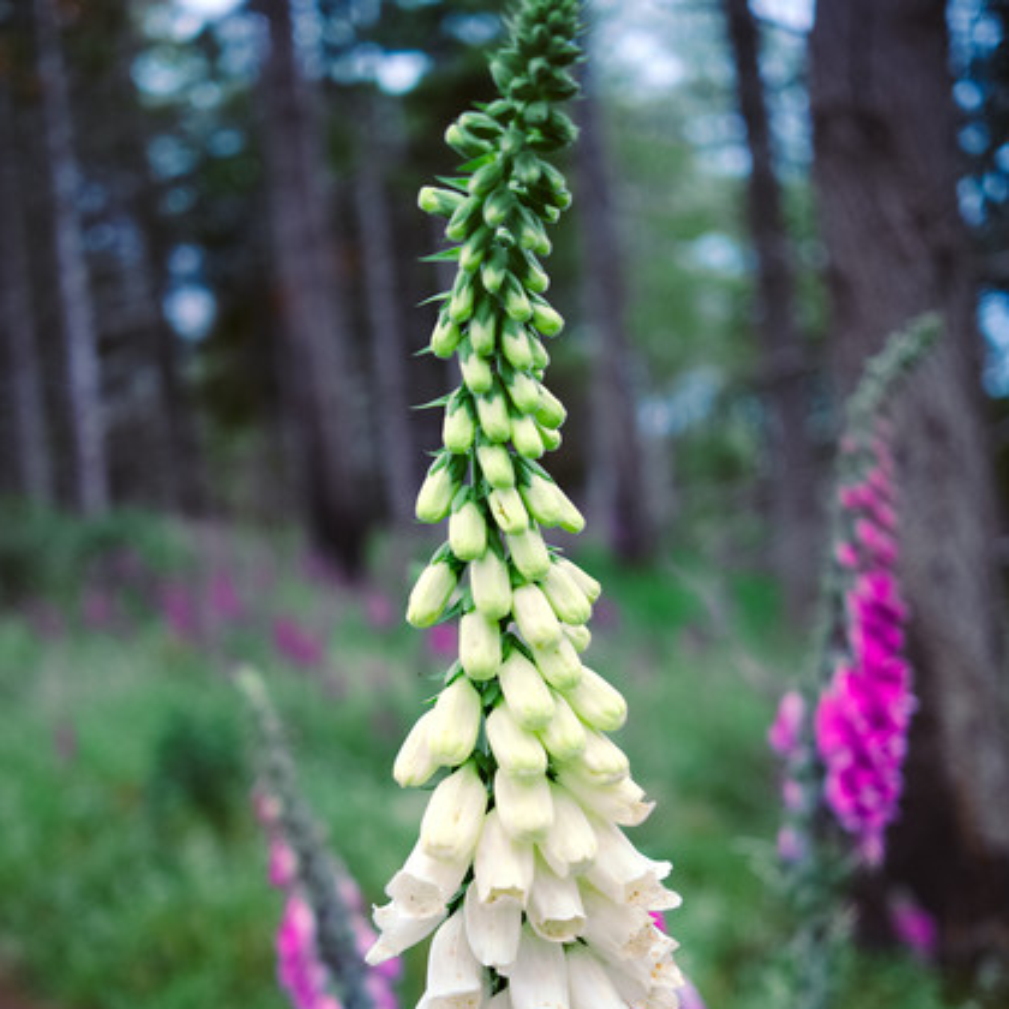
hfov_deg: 32.2
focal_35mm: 53
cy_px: 673
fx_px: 1748
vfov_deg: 31.9
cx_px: 504
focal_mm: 27
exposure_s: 1/480
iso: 200
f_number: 2.8
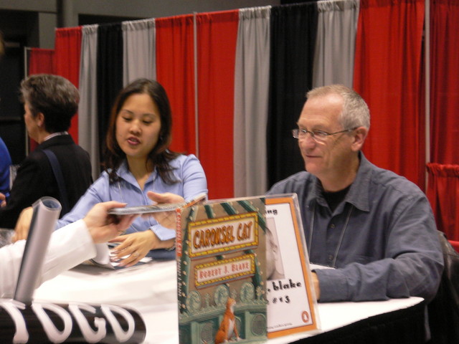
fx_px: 875
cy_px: 172
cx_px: 230
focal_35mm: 66
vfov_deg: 22.3
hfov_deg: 29.4
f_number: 4
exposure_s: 1/15
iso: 200
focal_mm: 11
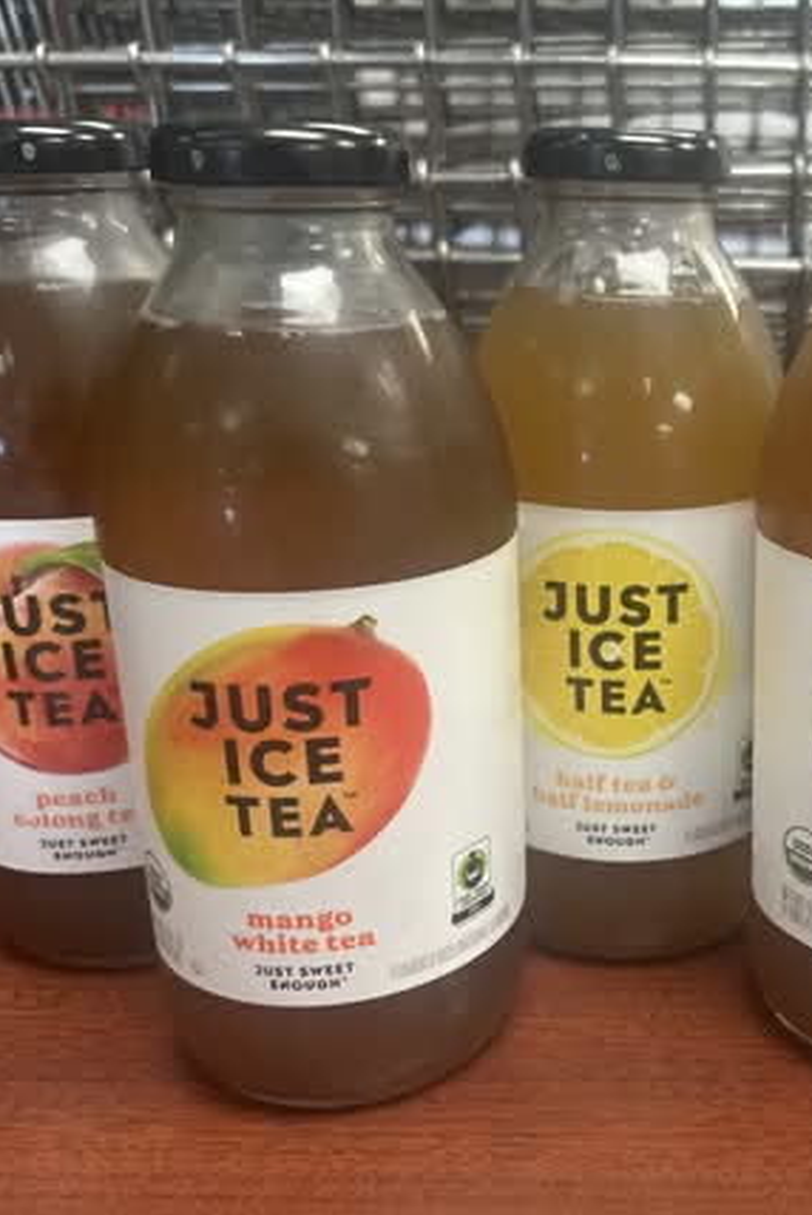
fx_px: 1250
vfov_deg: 51.9
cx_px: 687
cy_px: 616
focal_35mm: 37
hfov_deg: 34.5
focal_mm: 5.7
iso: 125
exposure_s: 1/60
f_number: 1.5
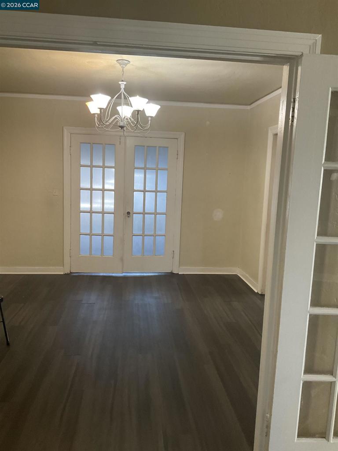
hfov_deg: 48.2
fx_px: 378
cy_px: 226
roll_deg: -1.1
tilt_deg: -8.4
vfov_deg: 61.7
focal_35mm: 29
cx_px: 169
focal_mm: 3
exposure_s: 1/60
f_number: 1.8
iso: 125
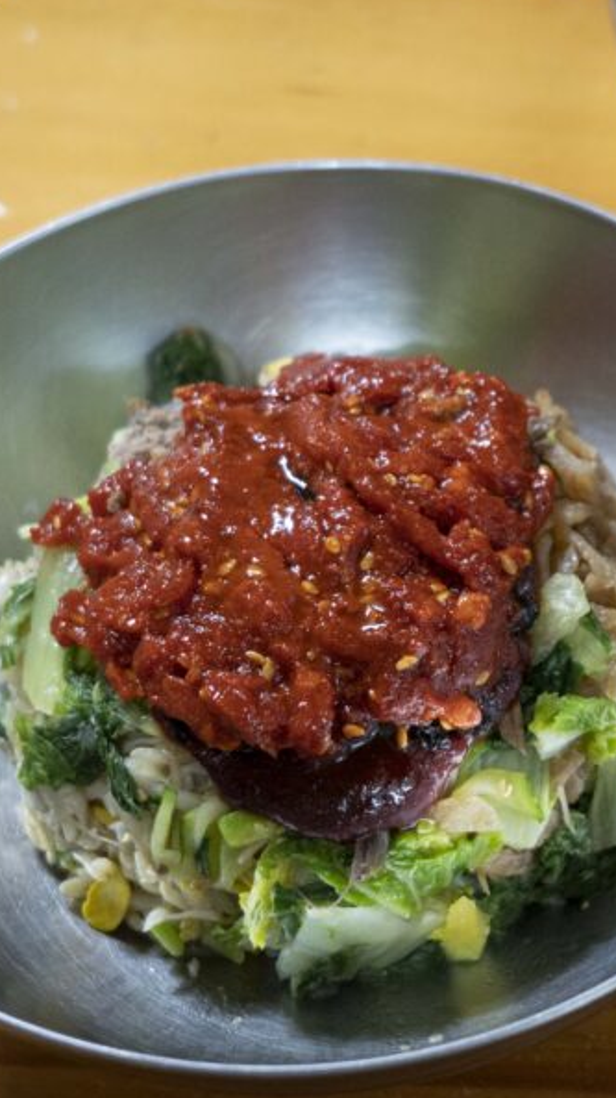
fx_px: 2210
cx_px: 638
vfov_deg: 27.9
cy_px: 553
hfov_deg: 15.5
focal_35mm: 76
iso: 4000
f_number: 5.6
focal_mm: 42
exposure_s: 1/60
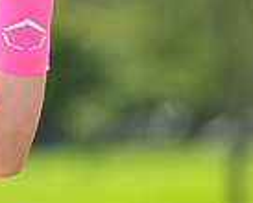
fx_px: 5946
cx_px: -187
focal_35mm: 793
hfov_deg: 2.4
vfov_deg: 2.0
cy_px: -92
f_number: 4.5
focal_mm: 200
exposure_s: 1/1600
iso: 320
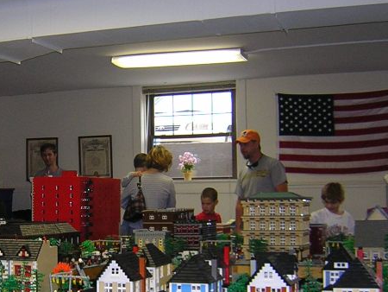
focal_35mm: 64
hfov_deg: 29.7
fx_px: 718
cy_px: 181
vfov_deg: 22.9
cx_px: 91
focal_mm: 4.7
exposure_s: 1/60.1
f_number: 2.6
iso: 200
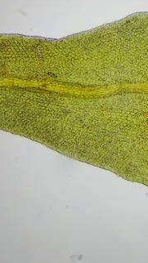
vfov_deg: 16.2
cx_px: 99
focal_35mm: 132
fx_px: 921
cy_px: 96
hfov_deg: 9.2
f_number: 3.6
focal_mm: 11.01
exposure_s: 1/125
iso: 200
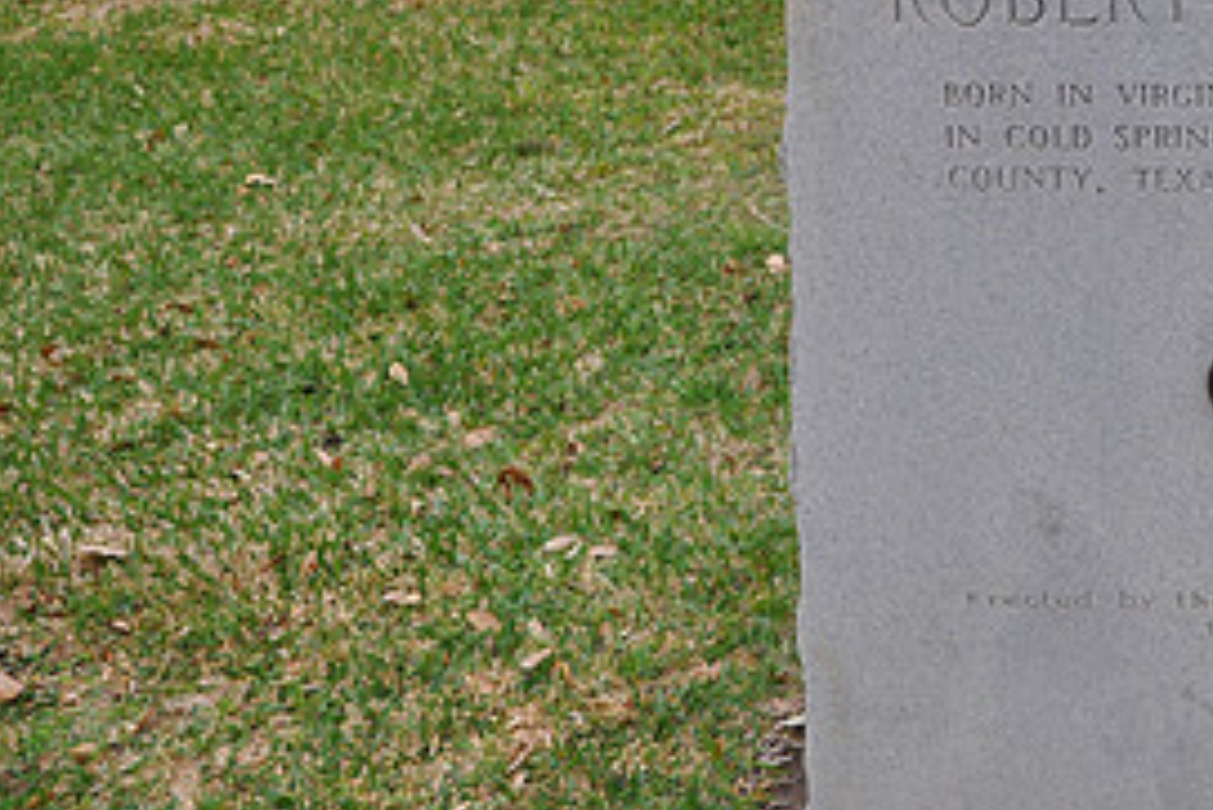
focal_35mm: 77
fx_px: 2596
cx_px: 1271
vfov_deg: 17.6
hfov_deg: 24.8
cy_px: 172
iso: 200
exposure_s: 1/160
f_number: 6.3
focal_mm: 24
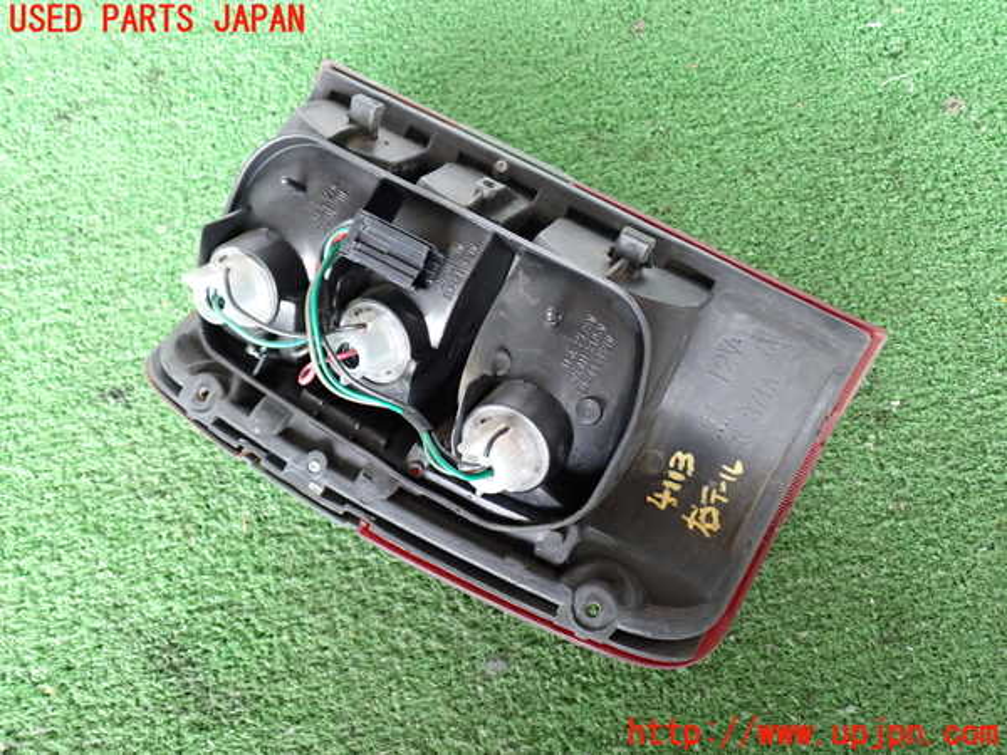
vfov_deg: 44.2
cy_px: 378
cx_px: 504
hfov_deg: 56.8
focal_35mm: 32
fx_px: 931
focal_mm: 5.79
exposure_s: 1/30
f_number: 2.4
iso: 500
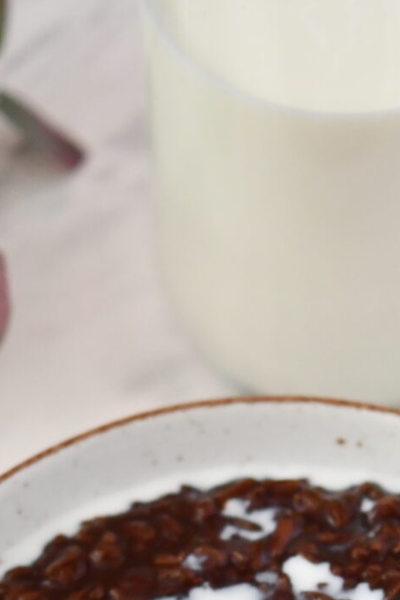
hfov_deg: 7.0
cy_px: 626
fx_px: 3283
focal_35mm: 197
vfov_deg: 10.3
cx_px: 278
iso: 3200
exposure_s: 1/180
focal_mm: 60
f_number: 3
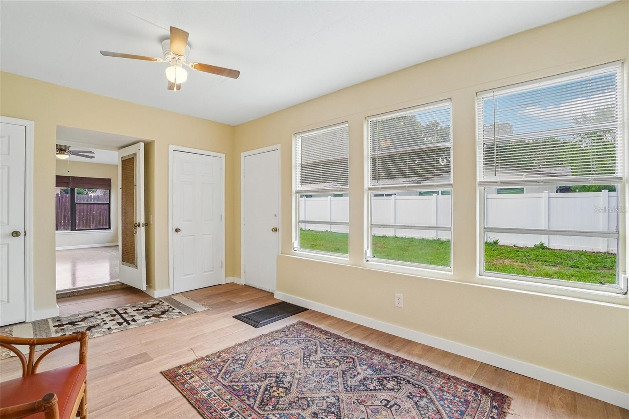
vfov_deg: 77.3
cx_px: 314
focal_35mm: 15
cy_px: 210
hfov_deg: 100.4
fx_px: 262
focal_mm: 10
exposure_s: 1/30
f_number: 8
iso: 100
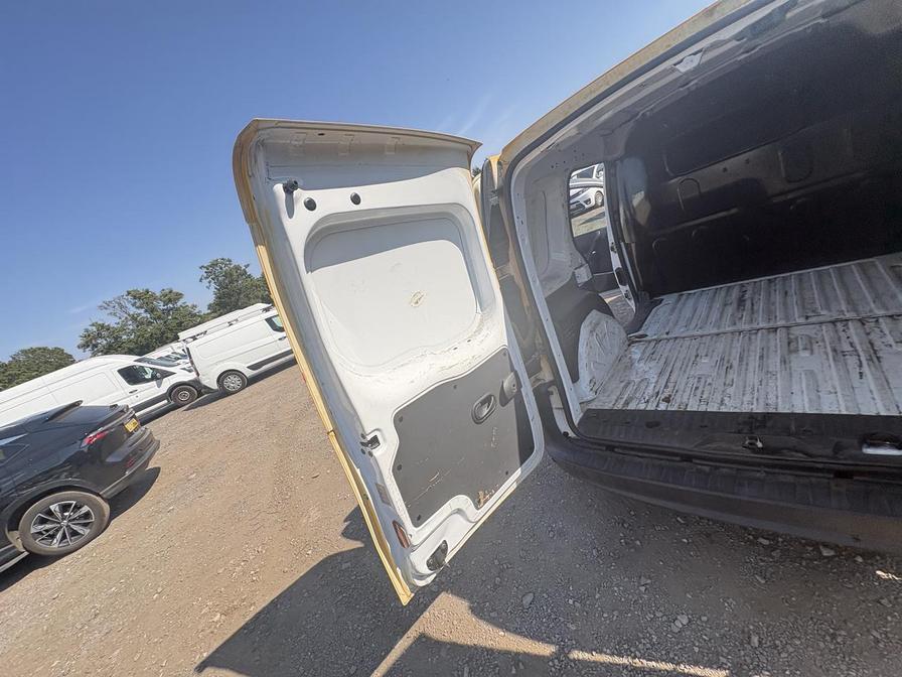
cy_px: 338
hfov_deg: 102.1
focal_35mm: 14
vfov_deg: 85.7
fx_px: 365
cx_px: 451
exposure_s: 1/652
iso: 40
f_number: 2.2
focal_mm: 2.22
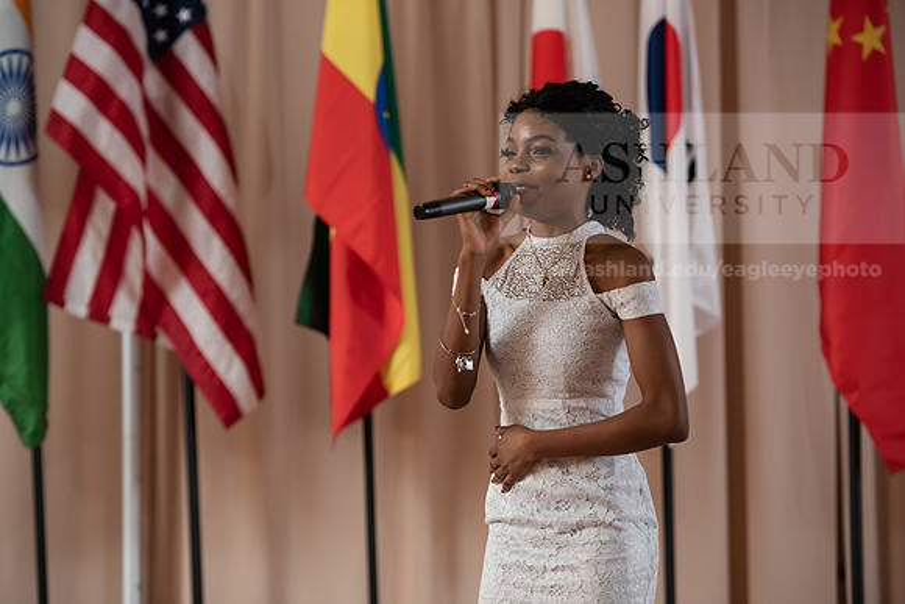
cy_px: 302
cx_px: 452
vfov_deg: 11.4
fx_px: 3017
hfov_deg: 17.1
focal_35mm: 120
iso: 1600
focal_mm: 120
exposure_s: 1/200
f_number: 3.5
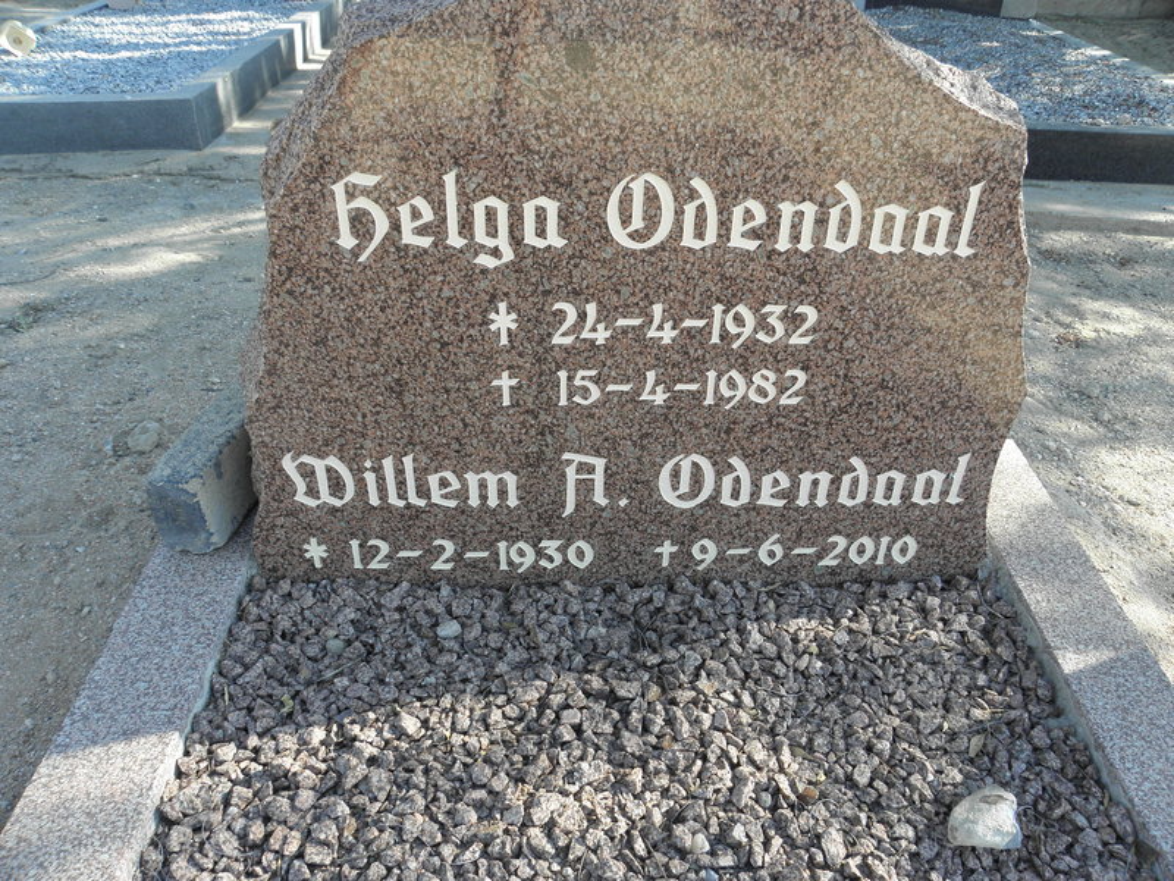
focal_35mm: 27
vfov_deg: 51.4
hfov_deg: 65.3
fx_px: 916
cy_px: 440
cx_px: 587
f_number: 4
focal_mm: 4.83
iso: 64
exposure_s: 1/80
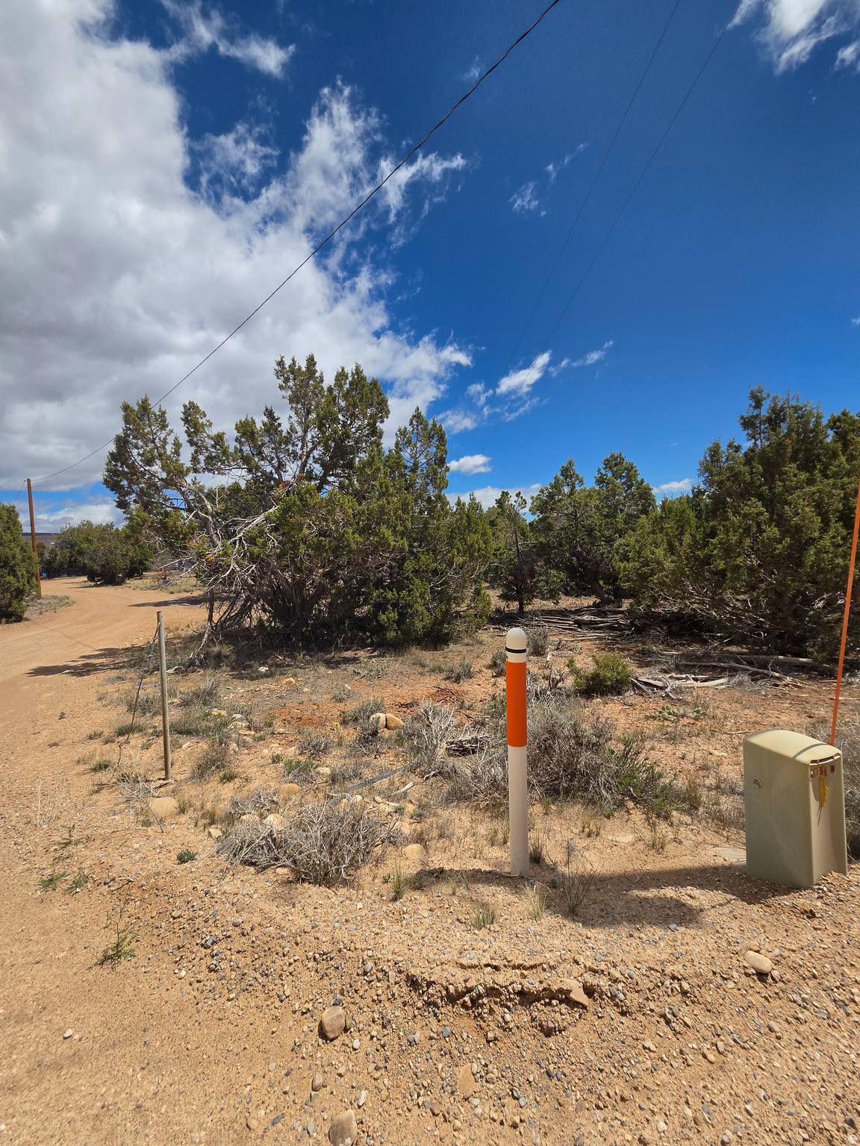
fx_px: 431
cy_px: 573
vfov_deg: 106.2
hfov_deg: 89.9
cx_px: 430
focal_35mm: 13
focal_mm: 2.2
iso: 100
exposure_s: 1/5314
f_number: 2.2
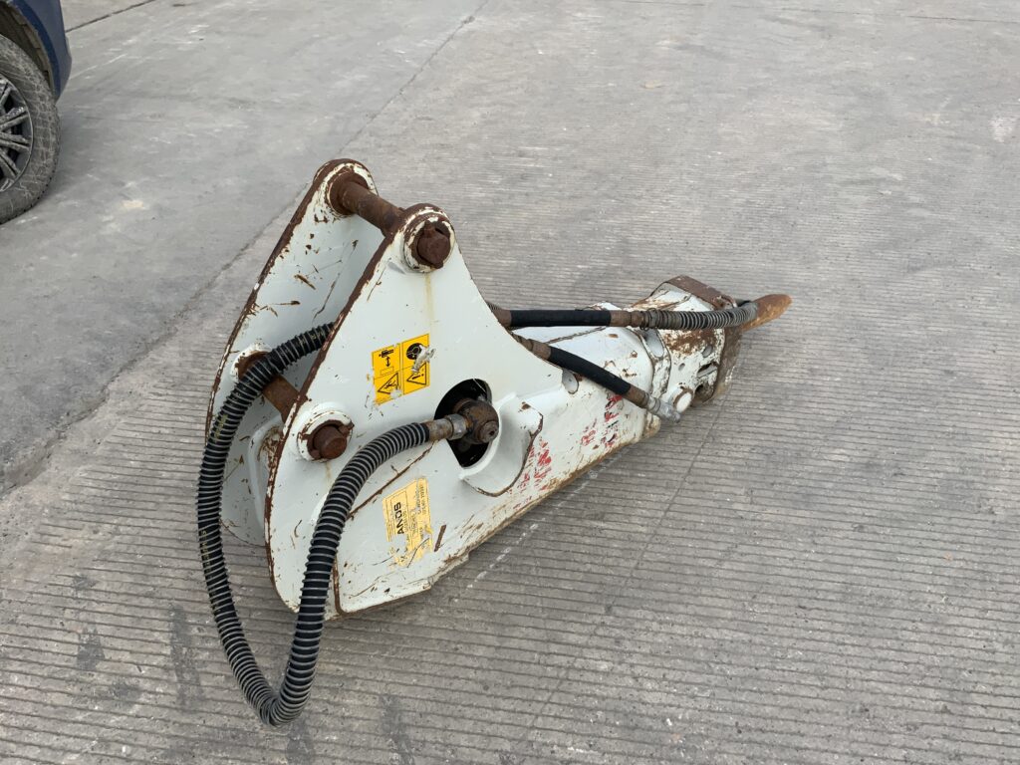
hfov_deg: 61.7
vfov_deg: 48.2
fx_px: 855
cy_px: 382
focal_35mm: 29
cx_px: 510
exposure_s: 1/944
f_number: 1.8
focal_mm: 3
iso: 16
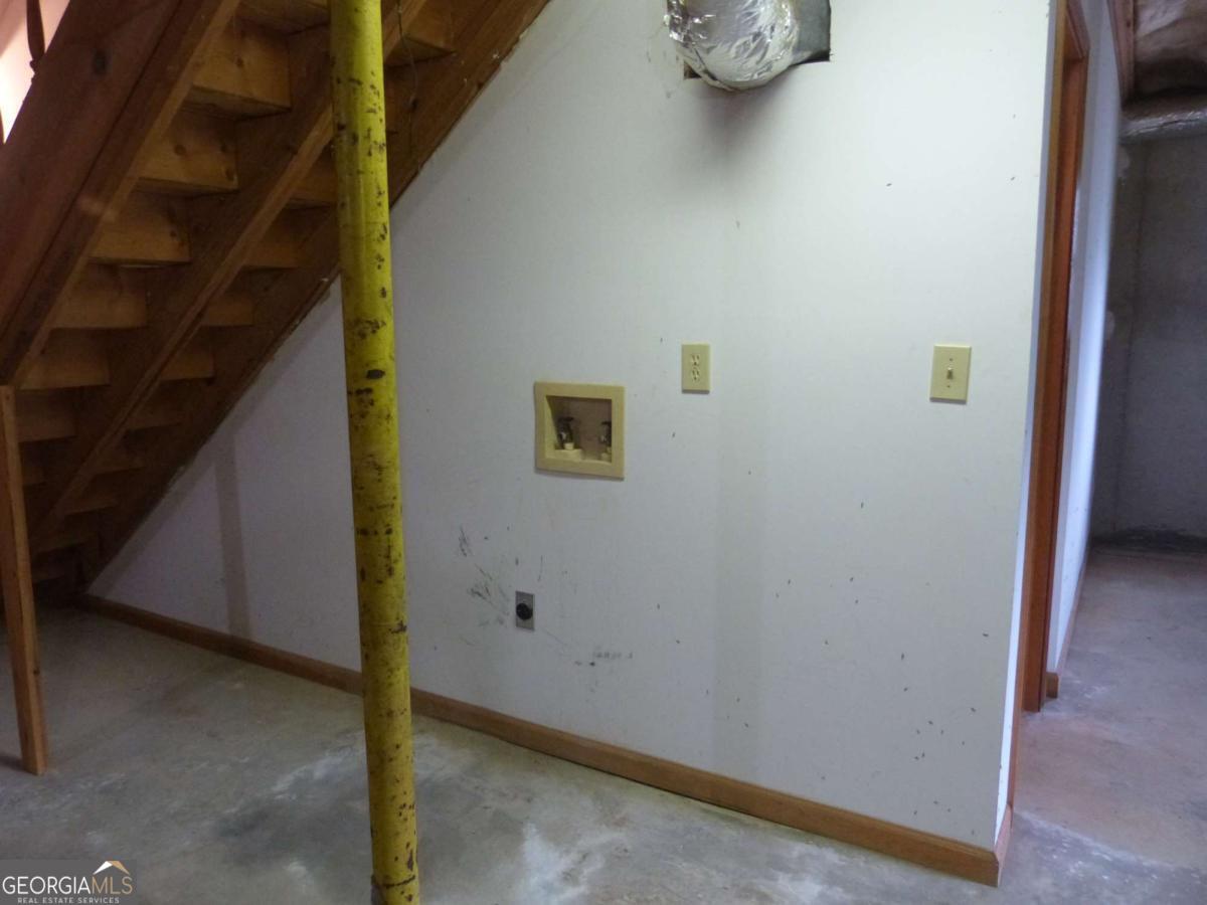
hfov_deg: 69.4
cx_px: 604
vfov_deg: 54.9
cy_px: 452
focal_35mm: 25
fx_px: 872
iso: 400
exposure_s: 1/25
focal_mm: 4.5
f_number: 2.8
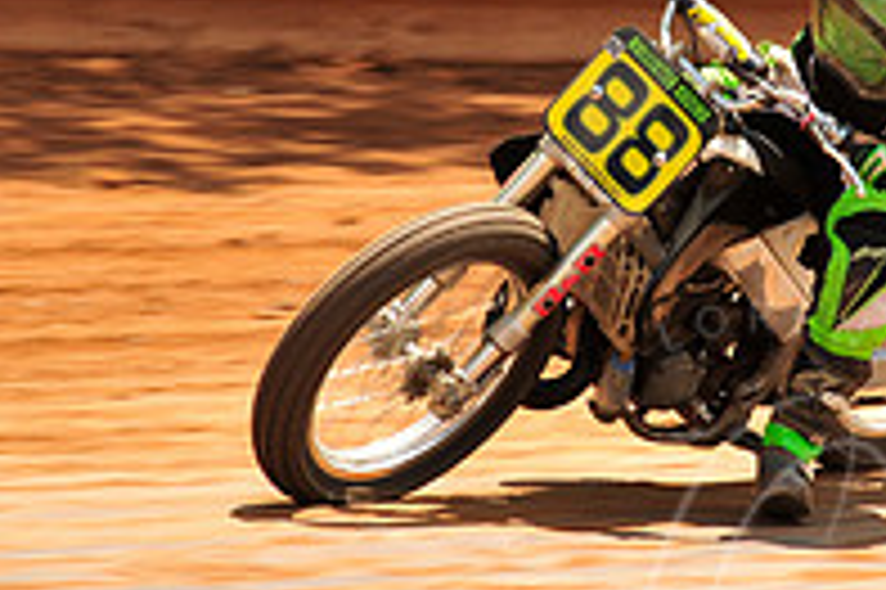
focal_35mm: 590
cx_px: 760
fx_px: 14508
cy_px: 158
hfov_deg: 3.5
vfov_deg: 2.3
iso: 250
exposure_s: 1/400
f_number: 8
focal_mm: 200
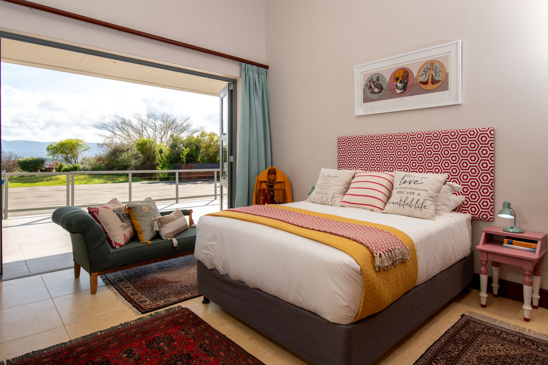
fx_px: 289
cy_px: 182
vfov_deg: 64.6
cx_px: 274
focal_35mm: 19
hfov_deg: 86.9
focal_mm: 19
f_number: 7.1
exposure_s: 1/200
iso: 160
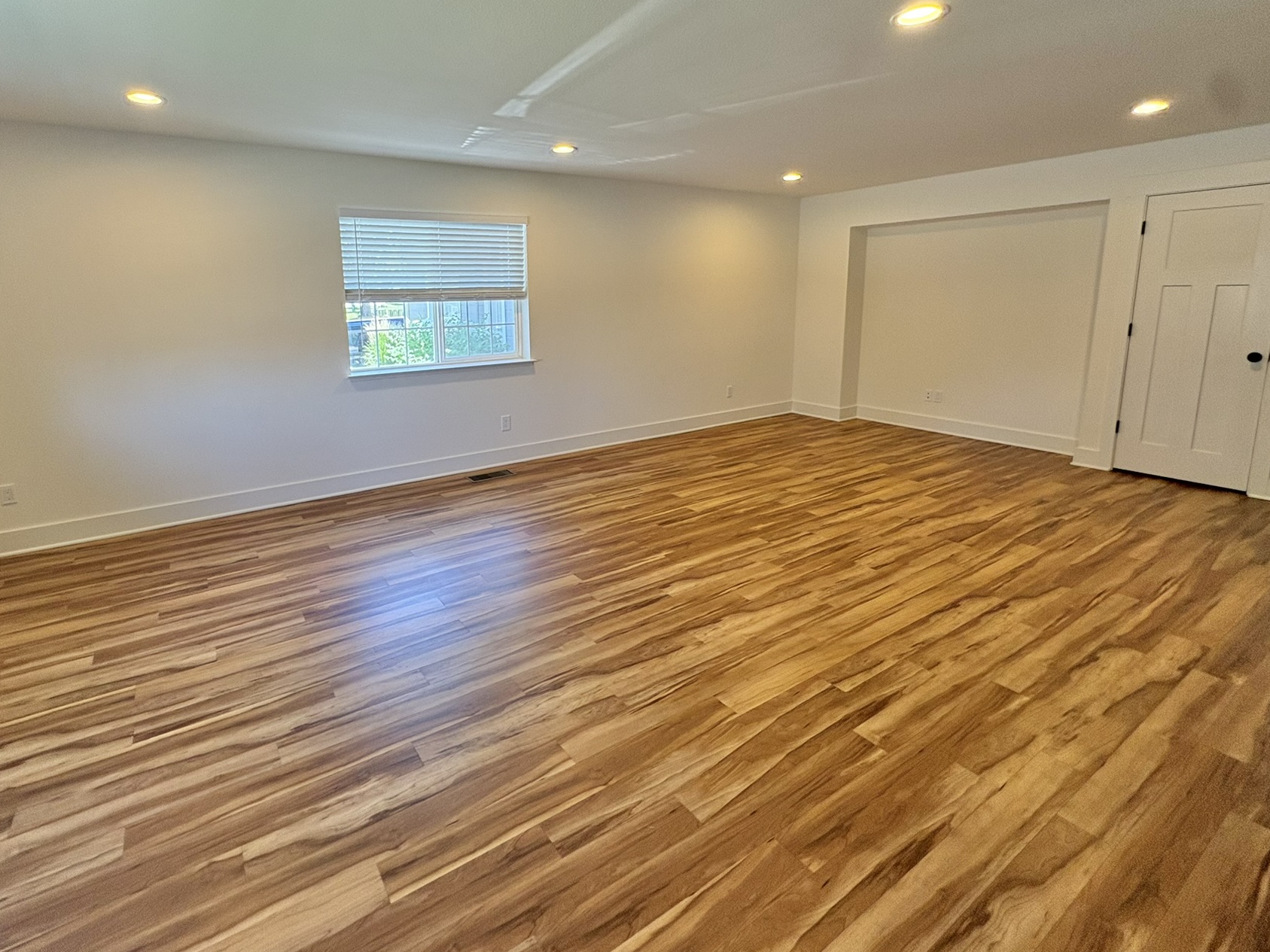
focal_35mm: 17
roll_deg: +1.6
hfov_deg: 90.6
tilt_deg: -8.6
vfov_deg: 74.1
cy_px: 391
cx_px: 555
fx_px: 624
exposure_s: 1/120
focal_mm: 2.22
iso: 160
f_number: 2.2
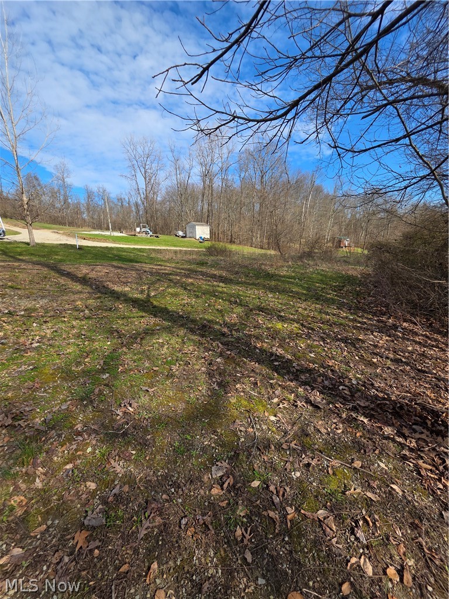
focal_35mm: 13
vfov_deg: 106.2
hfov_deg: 89.9
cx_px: 224
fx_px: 225
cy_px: 300
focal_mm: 2.2
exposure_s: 1/1380
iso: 40
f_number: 1.9
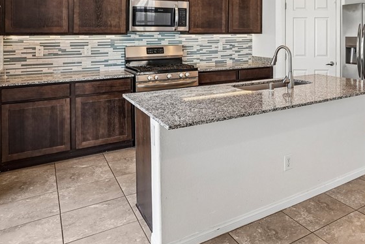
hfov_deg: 55.3
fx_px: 314
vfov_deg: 39.8
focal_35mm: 31
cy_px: 32
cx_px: 300
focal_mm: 16
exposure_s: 1/20
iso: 400
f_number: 8
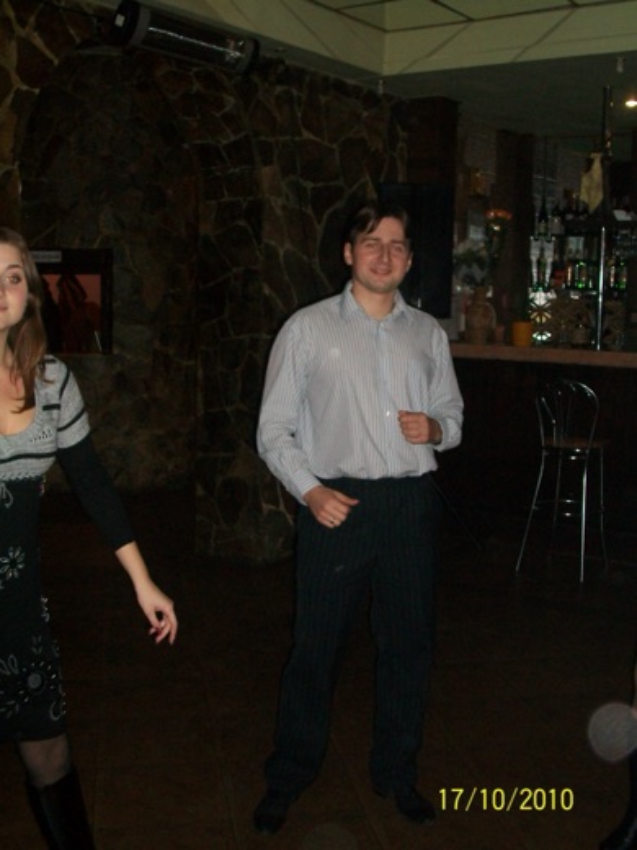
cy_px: 425
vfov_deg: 44.8
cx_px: 318
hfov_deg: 34.3
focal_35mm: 42
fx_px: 1031
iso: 160
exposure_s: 1/60
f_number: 3.2
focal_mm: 7.1
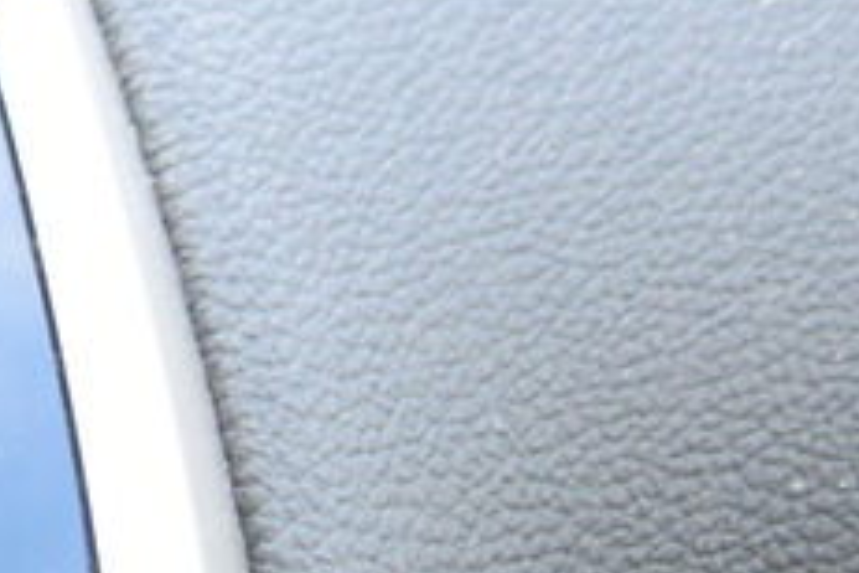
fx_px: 5261
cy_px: -837
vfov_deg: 6.0
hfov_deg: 7.7
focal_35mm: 220
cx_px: -2012
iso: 400
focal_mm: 21
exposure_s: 1/60
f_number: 4
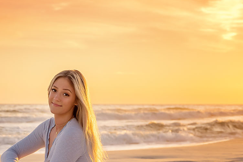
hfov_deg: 23.3
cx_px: 51
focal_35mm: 86
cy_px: 118
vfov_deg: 15.8
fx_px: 580
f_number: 4.5
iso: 640
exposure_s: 1/2000
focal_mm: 43
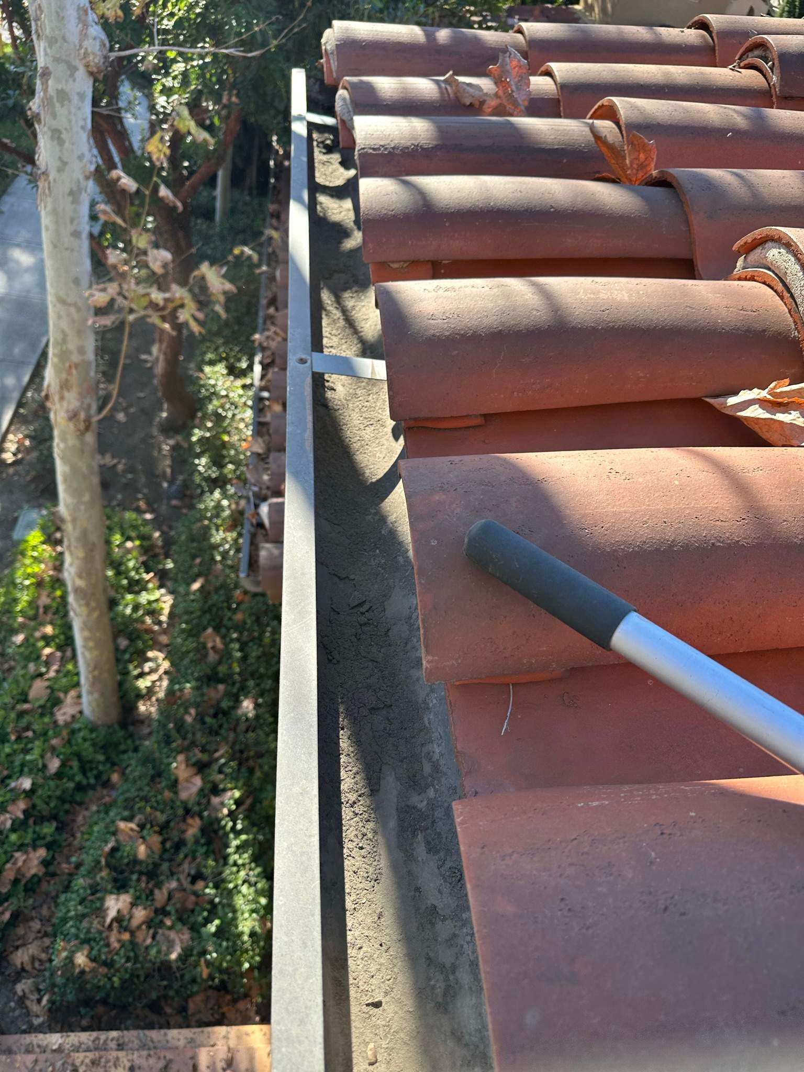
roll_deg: -17.9
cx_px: 402
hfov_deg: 56.8
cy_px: 536
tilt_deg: -41.4
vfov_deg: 71.6
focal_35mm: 24
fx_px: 743
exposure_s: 1/718
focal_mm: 6.86
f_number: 1.78
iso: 80
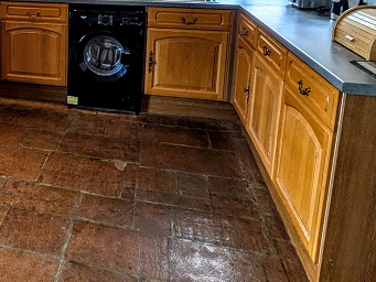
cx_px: 23
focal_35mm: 41
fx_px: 445
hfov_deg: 41.4
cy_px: 12
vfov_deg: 32.8
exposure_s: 1/100
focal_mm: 1.83
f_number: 2.2
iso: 54
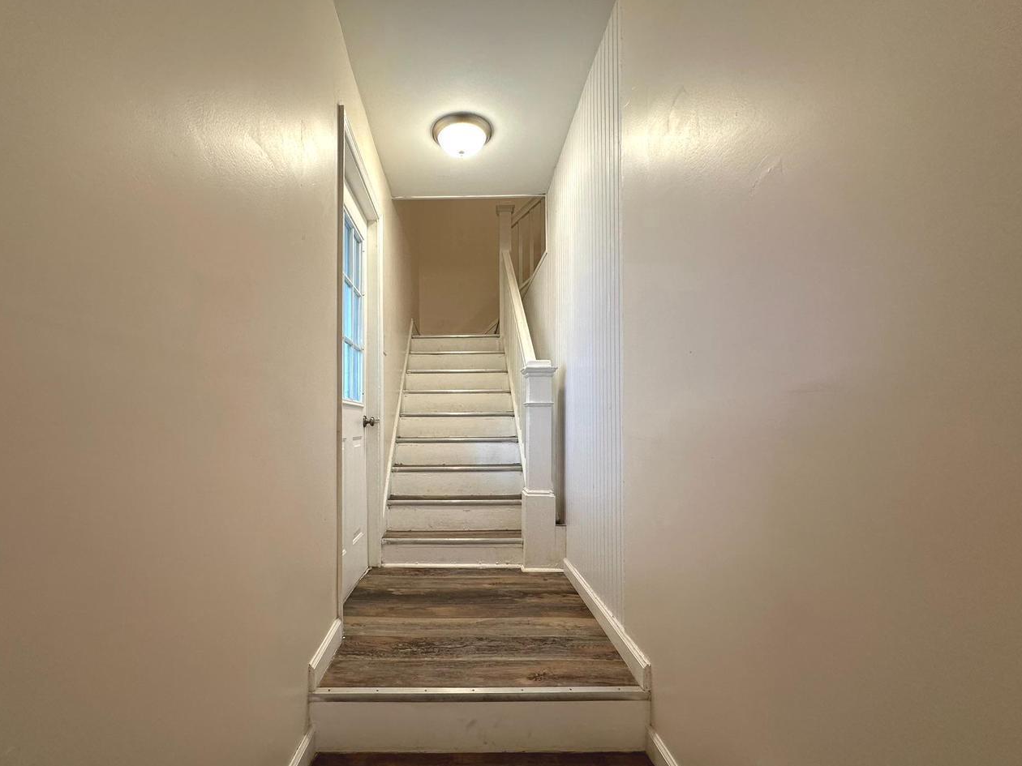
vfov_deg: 77.9
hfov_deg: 94.1
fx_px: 472
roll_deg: -0.3
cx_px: 450
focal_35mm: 16
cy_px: 418
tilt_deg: +0.4
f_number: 2.2
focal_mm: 2.22
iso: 160
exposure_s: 1/120
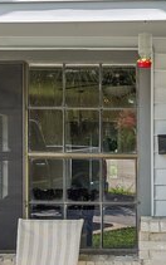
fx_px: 694
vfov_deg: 21.6
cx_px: 163
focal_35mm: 96
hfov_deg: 13.5
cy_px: 161
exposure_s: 1/50
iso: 100
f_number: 8
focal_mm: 31
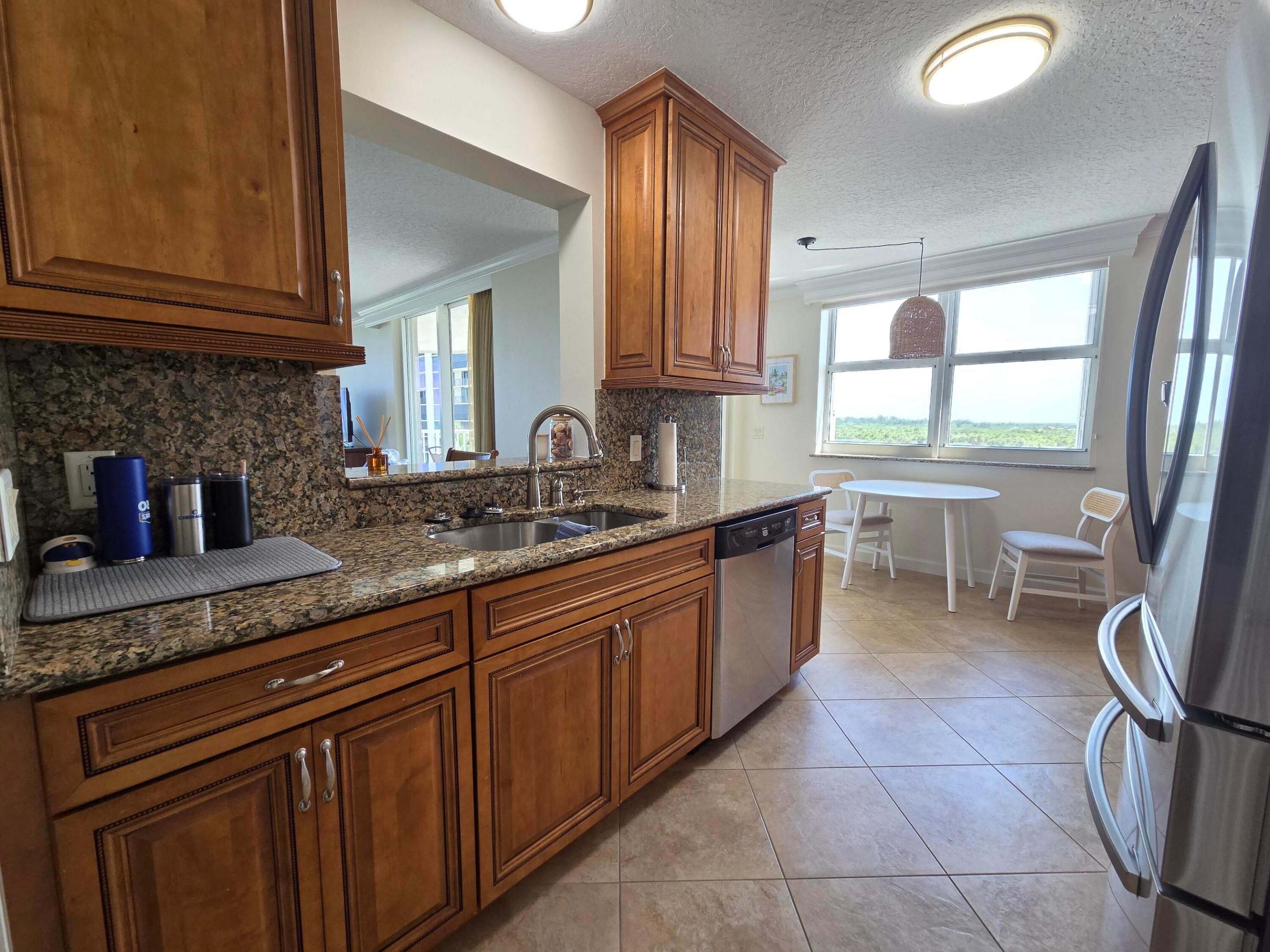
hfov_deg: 106.2
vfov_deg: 89.9
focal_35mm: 13
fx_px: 477
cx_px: 635
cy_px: 476
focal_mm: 2.2
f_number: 2.2
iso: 100
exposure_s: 1/120
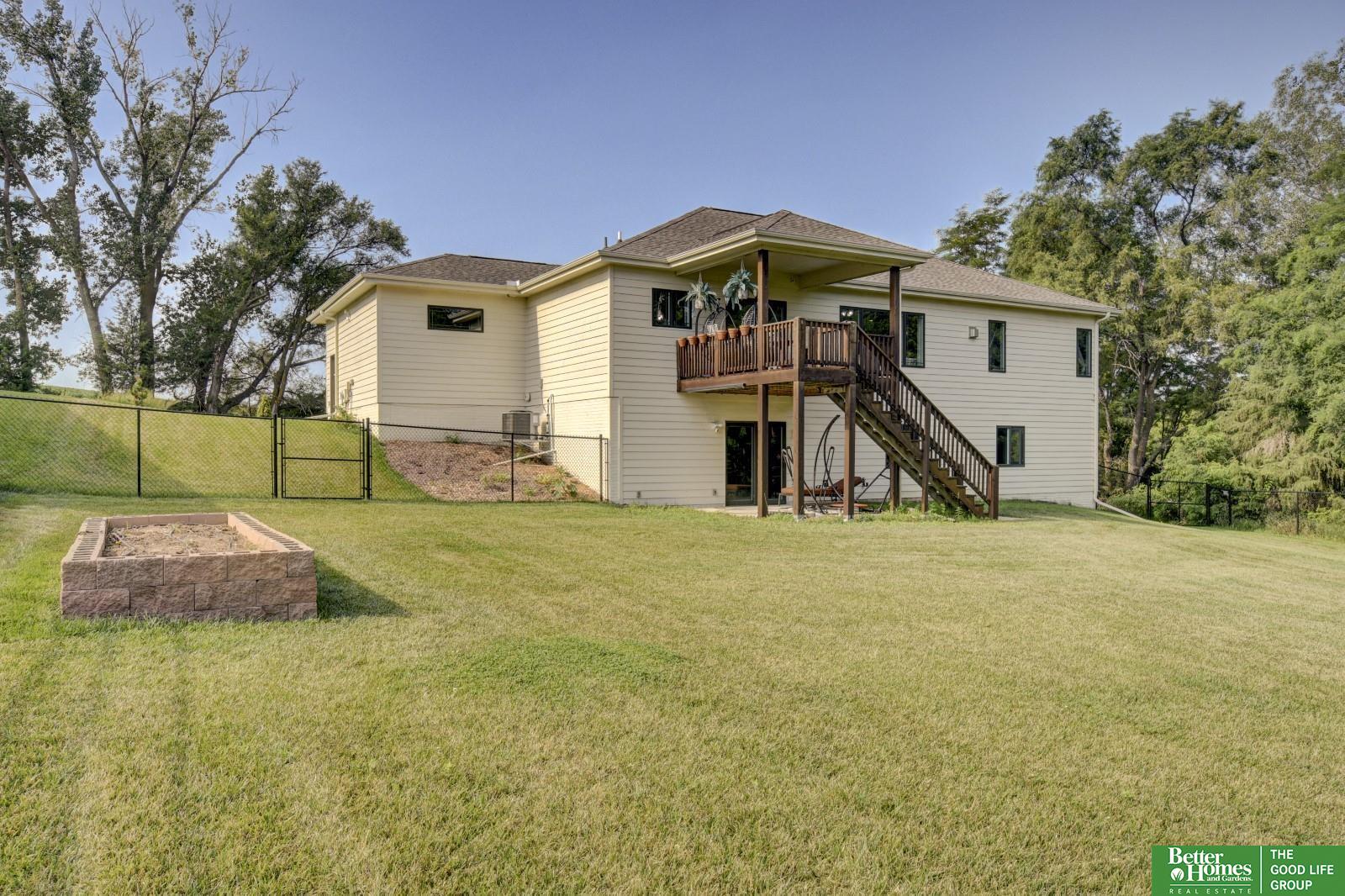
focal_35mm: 24
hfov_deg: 73.8
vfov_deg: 53.1
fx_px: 896
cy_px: 448
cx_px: 672
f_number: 8
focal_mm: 16
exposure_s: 1/320
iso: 400
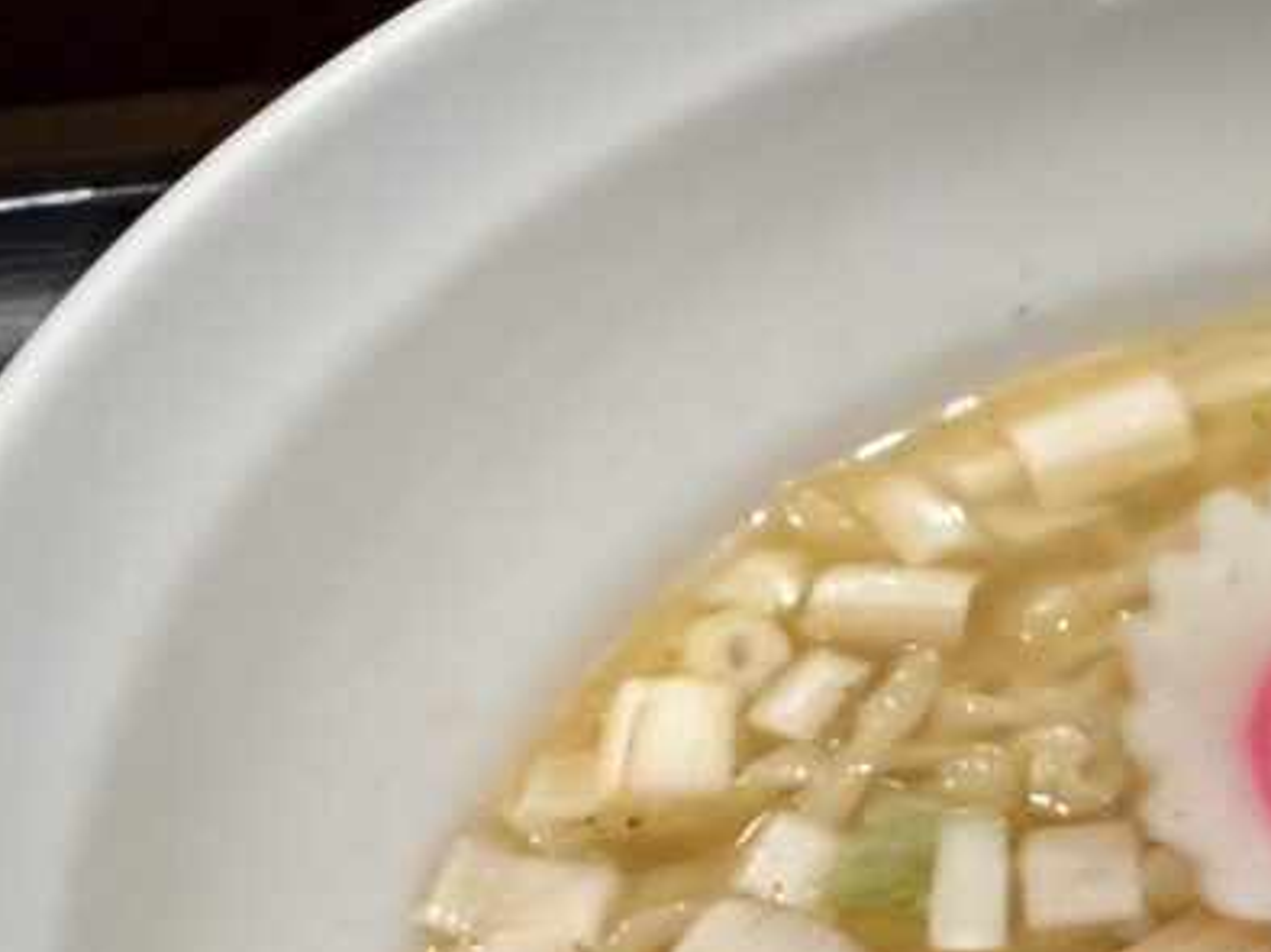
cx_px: 1458
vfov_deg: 18.4
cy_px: 946
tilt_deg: -49.7
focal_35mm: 78
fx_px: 2862
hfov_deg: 23.3
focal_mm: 2.22
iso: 200
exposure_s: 1/100
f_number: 2.2
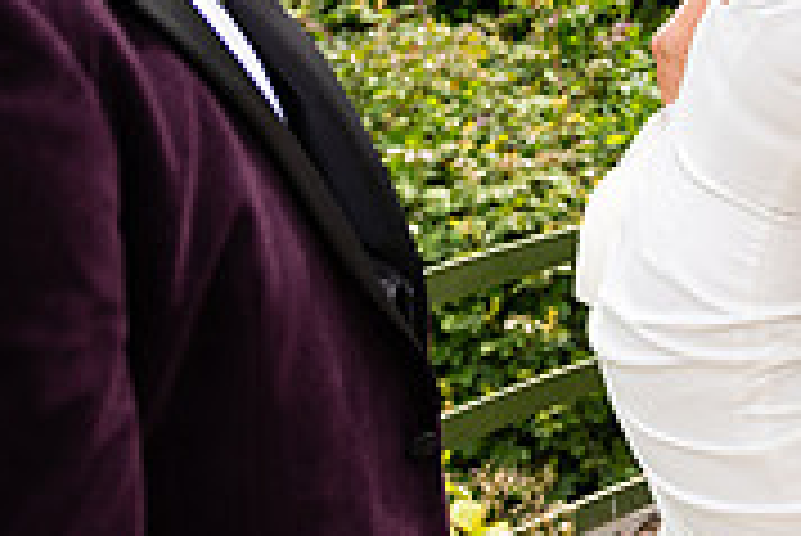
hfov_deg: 23.7
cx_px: 954
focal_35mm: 78
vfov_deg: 17.2
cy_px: 34
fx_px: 1737
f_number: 3.5
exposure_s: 1/2000
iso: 250
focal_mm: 24
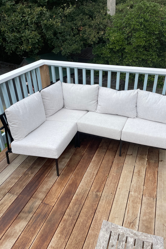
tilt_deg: -29.7
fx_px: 194
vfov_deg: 65.5
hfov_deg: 46.3
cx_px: 93
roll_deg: +1.0
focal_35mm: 28
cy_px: 127
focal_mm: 4.2
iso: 32
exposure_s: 1/4000
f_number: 1.6
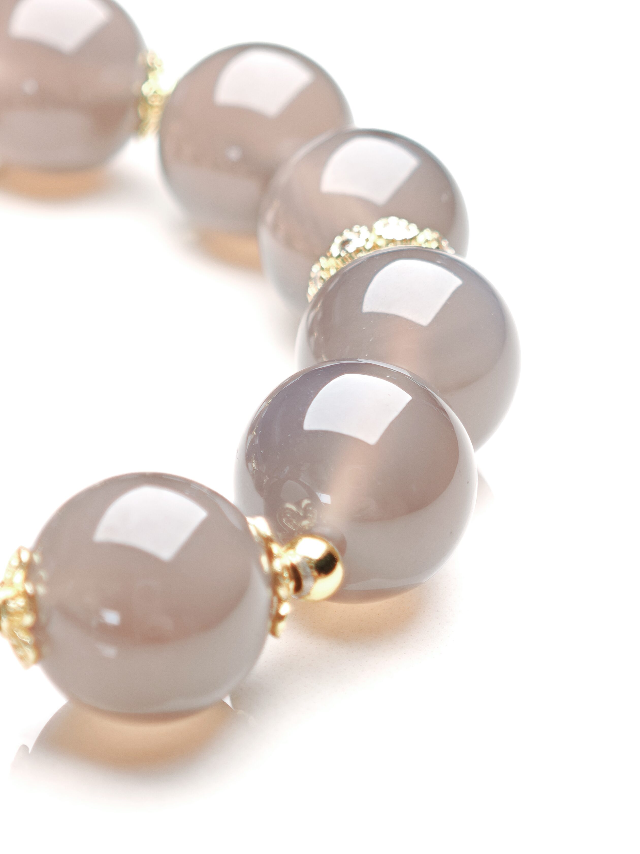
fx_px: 3155
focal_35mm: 128
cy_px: 427
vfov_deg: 15.4
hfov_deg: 11.6
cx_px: 320
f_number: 1.8
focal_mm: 11.5
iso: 50
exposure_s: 1/193
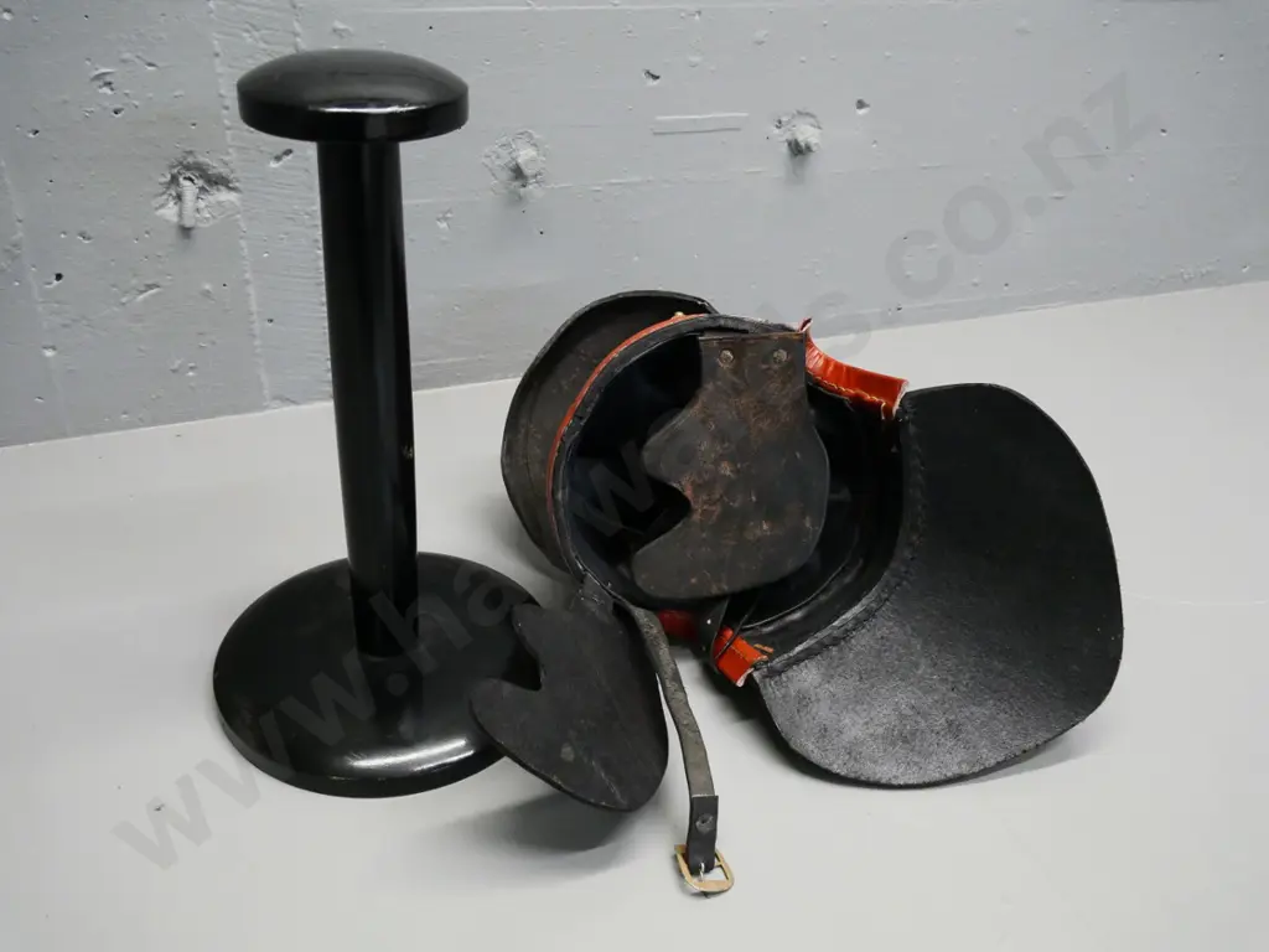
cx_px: 634
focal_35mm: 30
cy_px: 476
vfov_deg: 46.8
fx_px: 1100
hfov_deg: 60.0
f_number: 5.6
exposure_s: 1/100
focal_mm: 15
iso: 3200
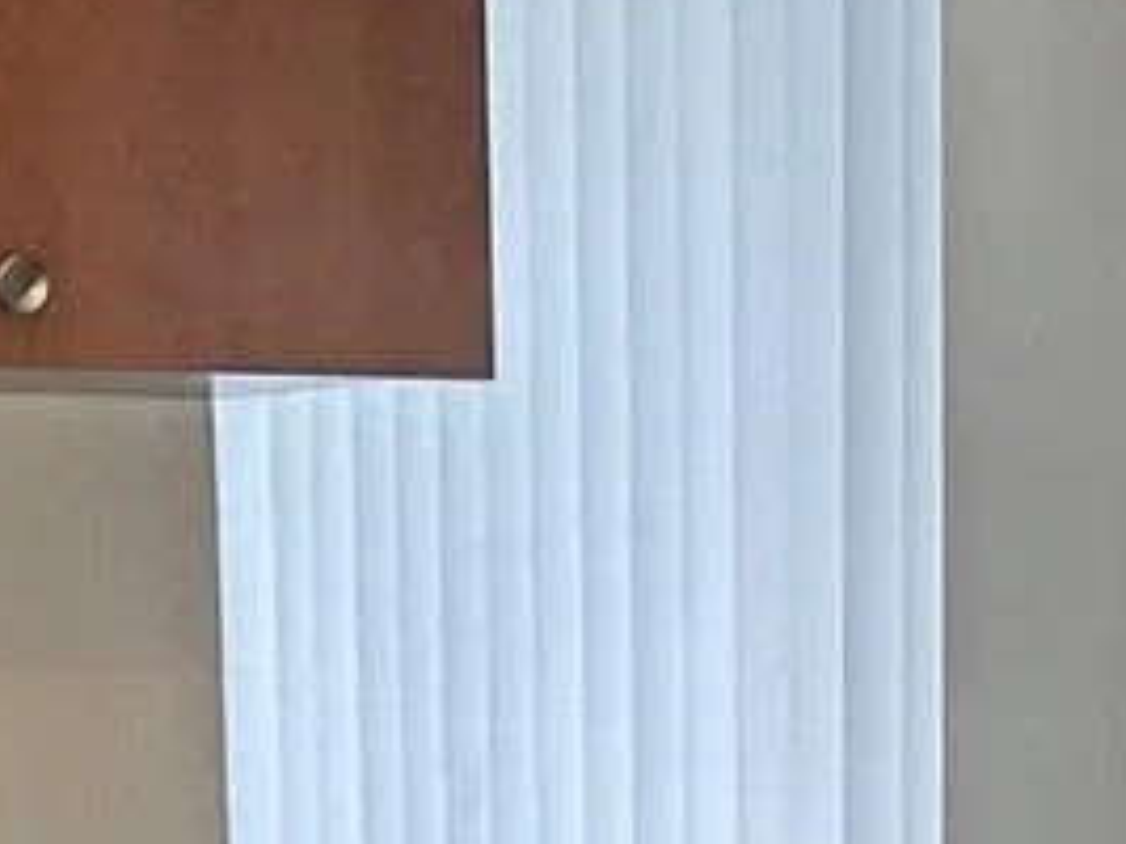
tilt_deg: -12.8
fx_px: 5072
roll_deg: +0.2
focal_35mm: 156
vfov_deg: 8.9
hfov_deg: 12.7
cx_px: 721
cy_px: 1764
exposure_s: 1/60
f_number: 1.5
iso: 100
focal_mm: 5.7
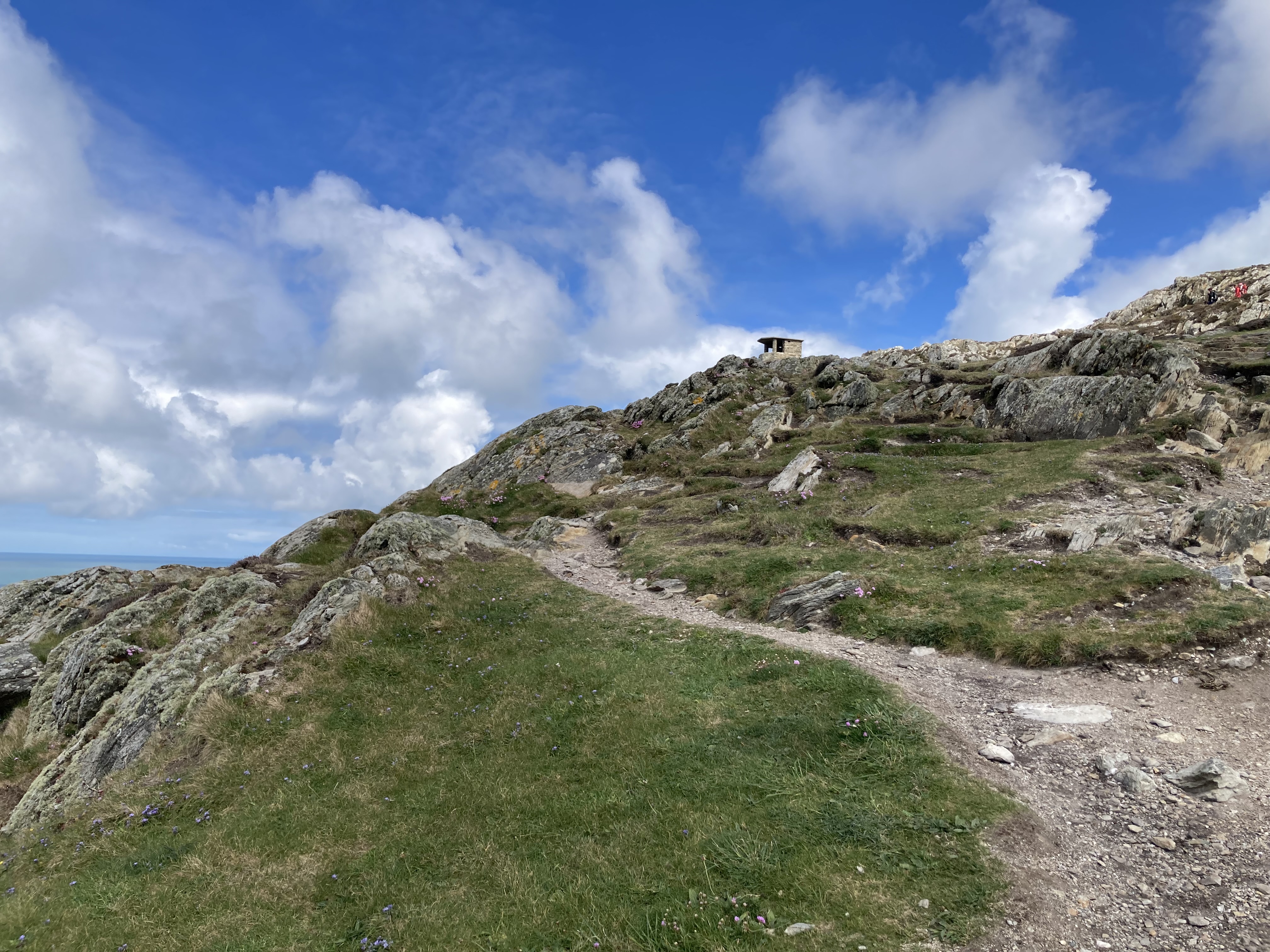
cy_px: 476
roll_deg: -1.3
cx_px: 635
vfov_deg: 49.7
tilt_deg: +6.9
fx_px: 1027
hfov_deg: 63.4
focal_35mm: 28
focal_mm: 3.99
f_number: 1.8
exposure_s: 1/2288
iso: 20
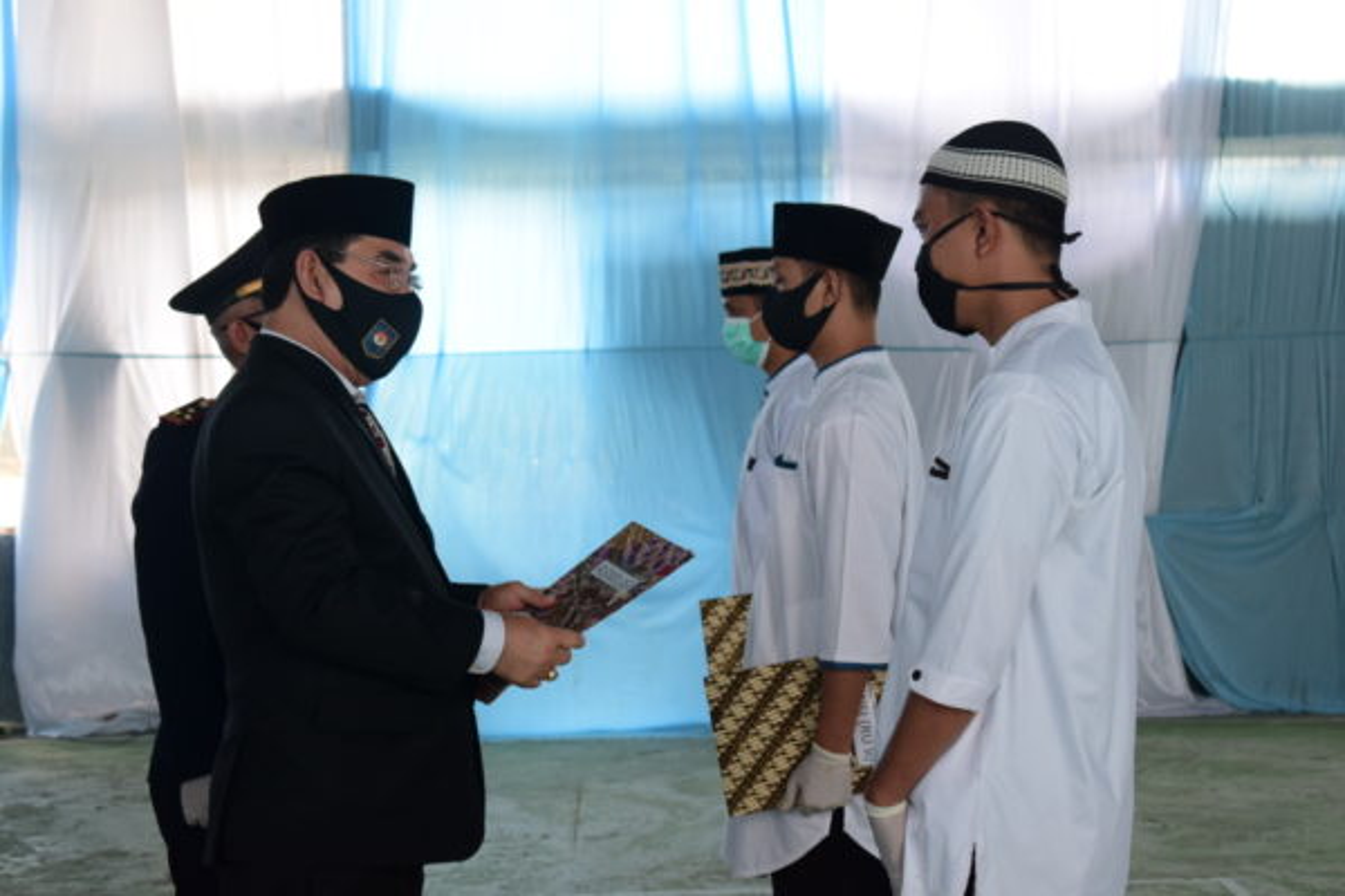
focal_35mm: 82
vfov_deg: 16.6
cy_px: 448
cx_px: 672
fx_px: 3082
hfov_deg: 24.6
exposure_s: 1/60
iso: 1000
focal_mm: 55
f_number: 5.6
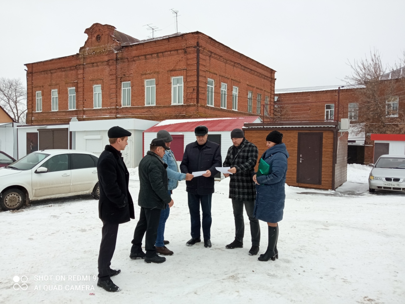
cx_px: 202
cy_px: 152
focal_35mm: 27
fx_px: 316
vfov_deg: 51.4
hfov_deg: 65.3
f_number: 2.2
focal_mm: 3.79
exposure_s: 1/113
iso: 118
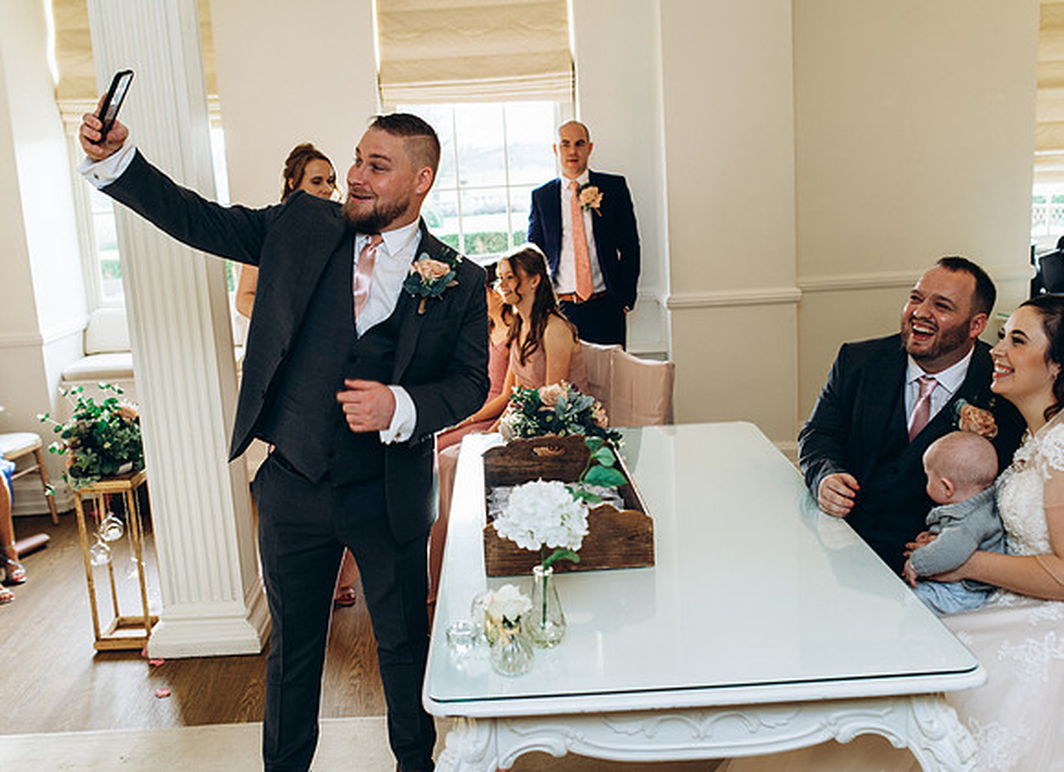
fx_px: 1128
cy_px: 386
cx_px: 483
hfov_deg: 50.4
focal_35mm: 37
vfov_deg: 37.8
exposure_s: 1/100
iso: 125
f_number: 3.5
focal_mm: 35
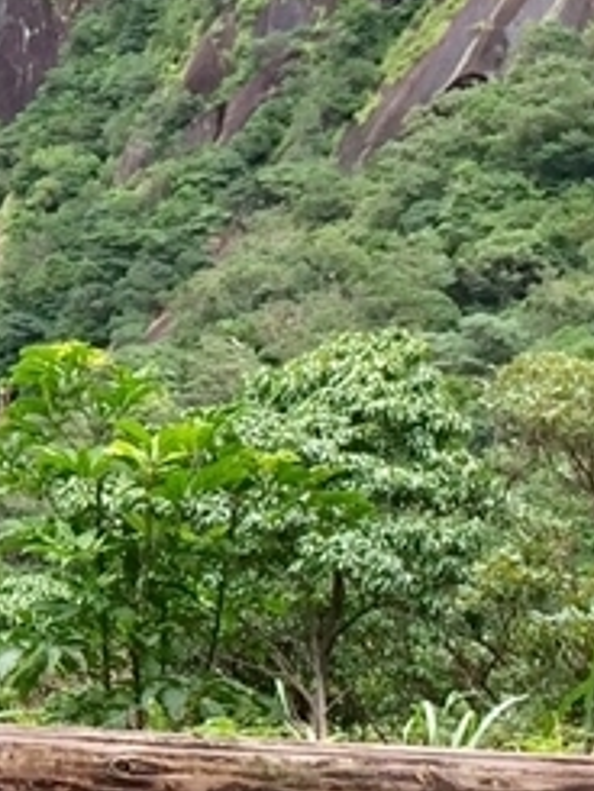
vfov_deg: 13.9
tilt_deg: -6.7
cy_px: 358
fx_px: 3246
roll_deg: -2.6
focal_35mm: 142
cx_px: -626
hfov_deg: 9.7
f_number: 2.2
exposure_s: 1/398
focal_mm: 4.15
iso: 32
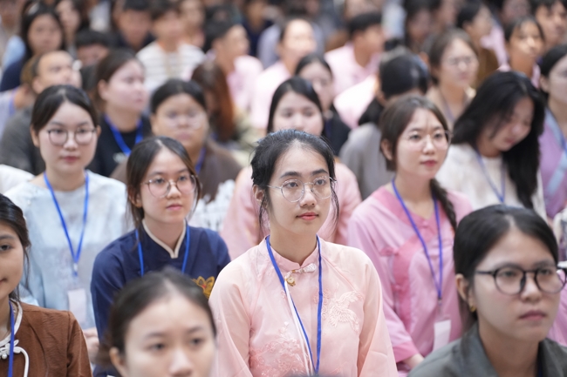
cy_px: 188
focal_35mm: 113
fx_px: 1779
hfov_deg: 18.1
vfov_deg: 12.1
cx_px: 284
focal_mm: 113
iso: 4000
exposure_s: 1/200
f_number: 2.8
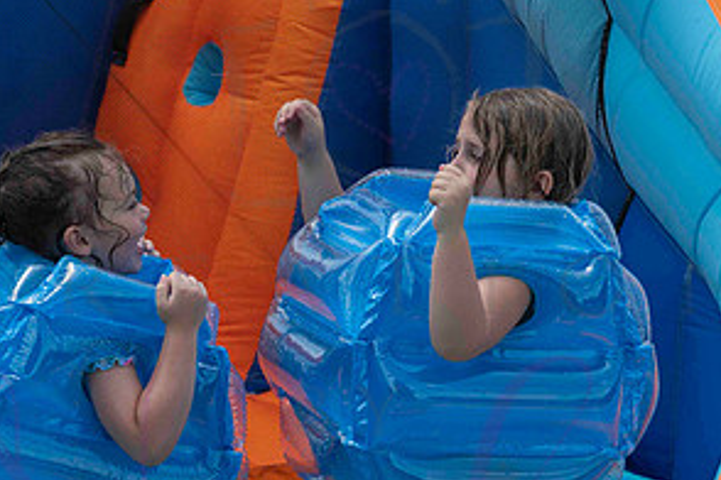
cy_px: 400
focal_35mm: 166
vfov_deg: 8.3
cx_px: 394
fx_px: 3324
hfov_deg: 12.4
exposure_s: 1/1000
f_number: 5.6
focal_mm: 80
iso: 400
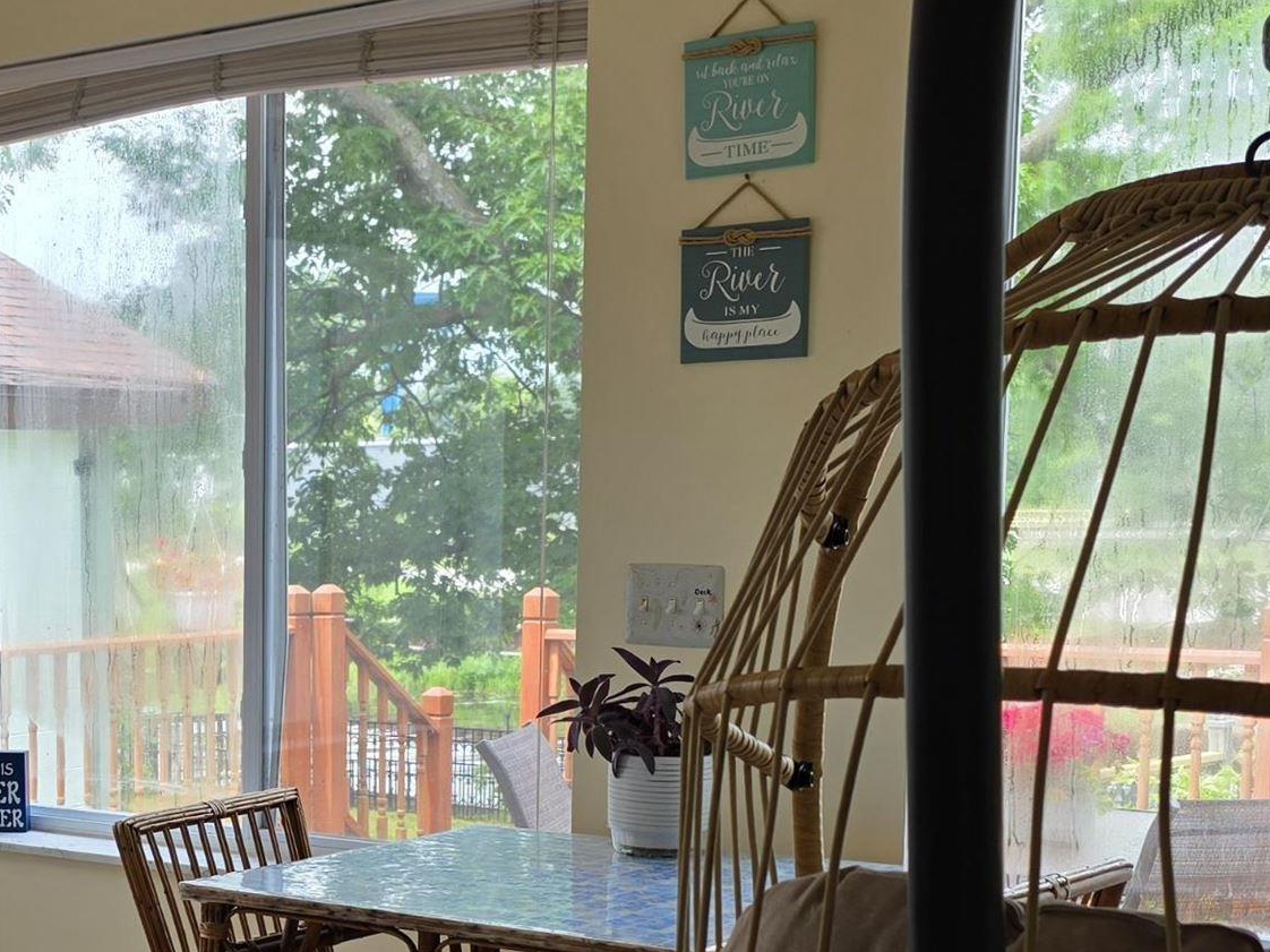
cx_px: 79
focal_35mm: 63
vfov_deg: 23.0
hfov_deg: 29.2
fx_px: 2311
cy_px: 737
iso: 12
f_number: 1.7
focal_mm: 6.3
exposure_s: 1/139
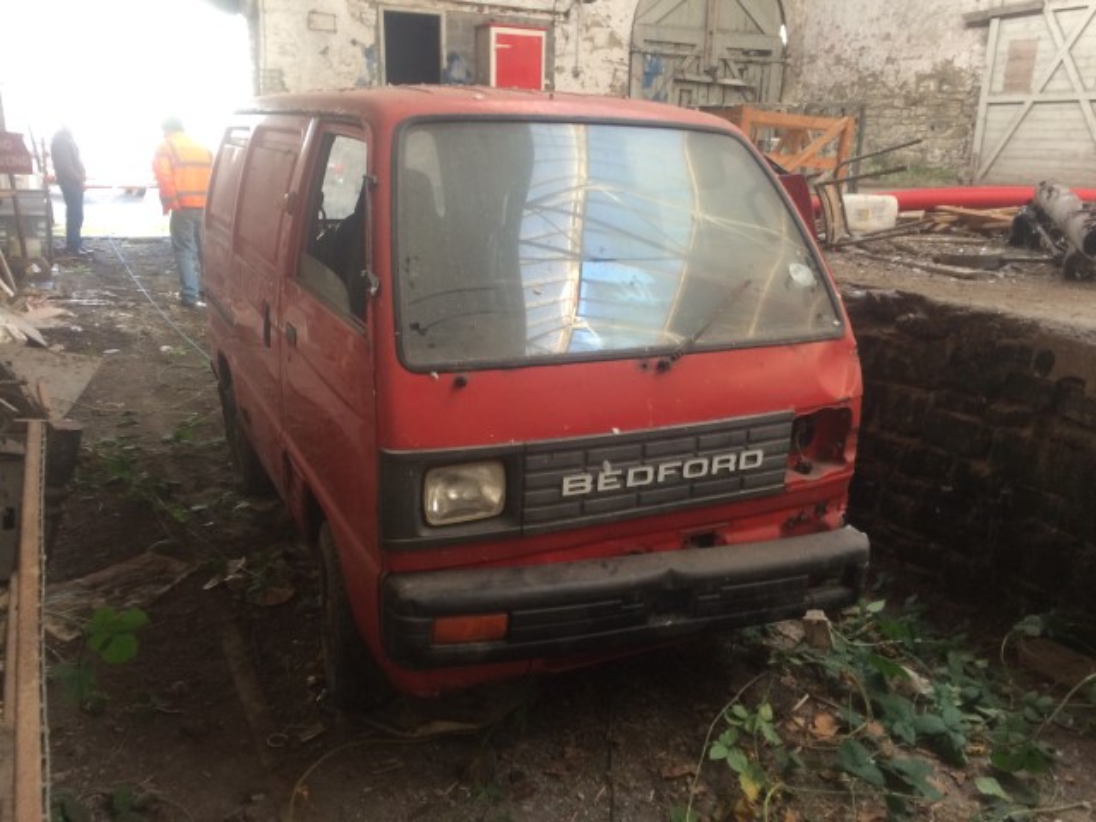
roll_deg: -2.1
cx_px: 548
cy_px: 411
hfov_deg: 61.7
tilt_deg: -18.3
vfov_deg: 48.2
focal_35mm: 29
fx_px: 918
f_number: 2.2
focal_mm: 4.15
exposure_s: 1/33
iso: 100
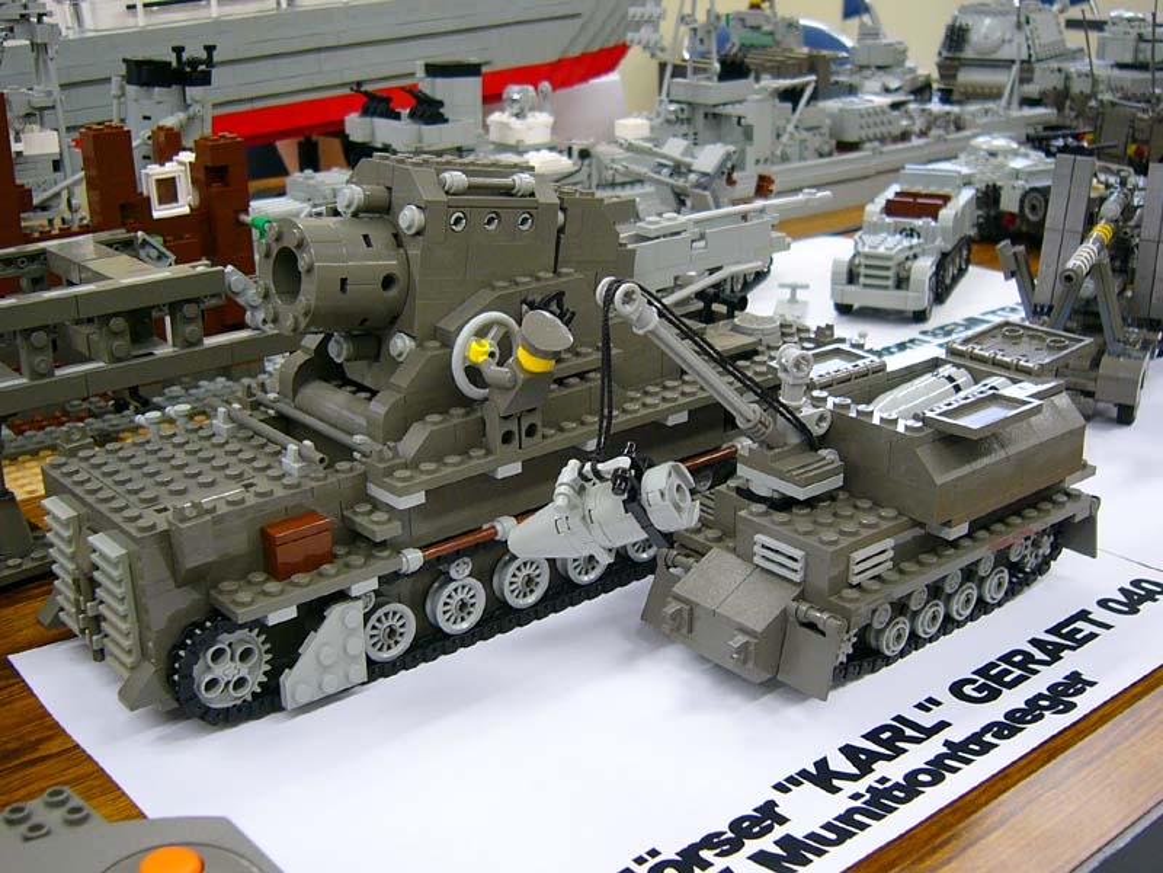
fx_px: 1176
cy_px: 436
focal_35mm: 35
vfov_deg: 40.7
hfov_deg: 52.6
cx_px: 582
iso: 100
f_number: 2.8
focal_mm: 5.8
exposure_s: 1/40
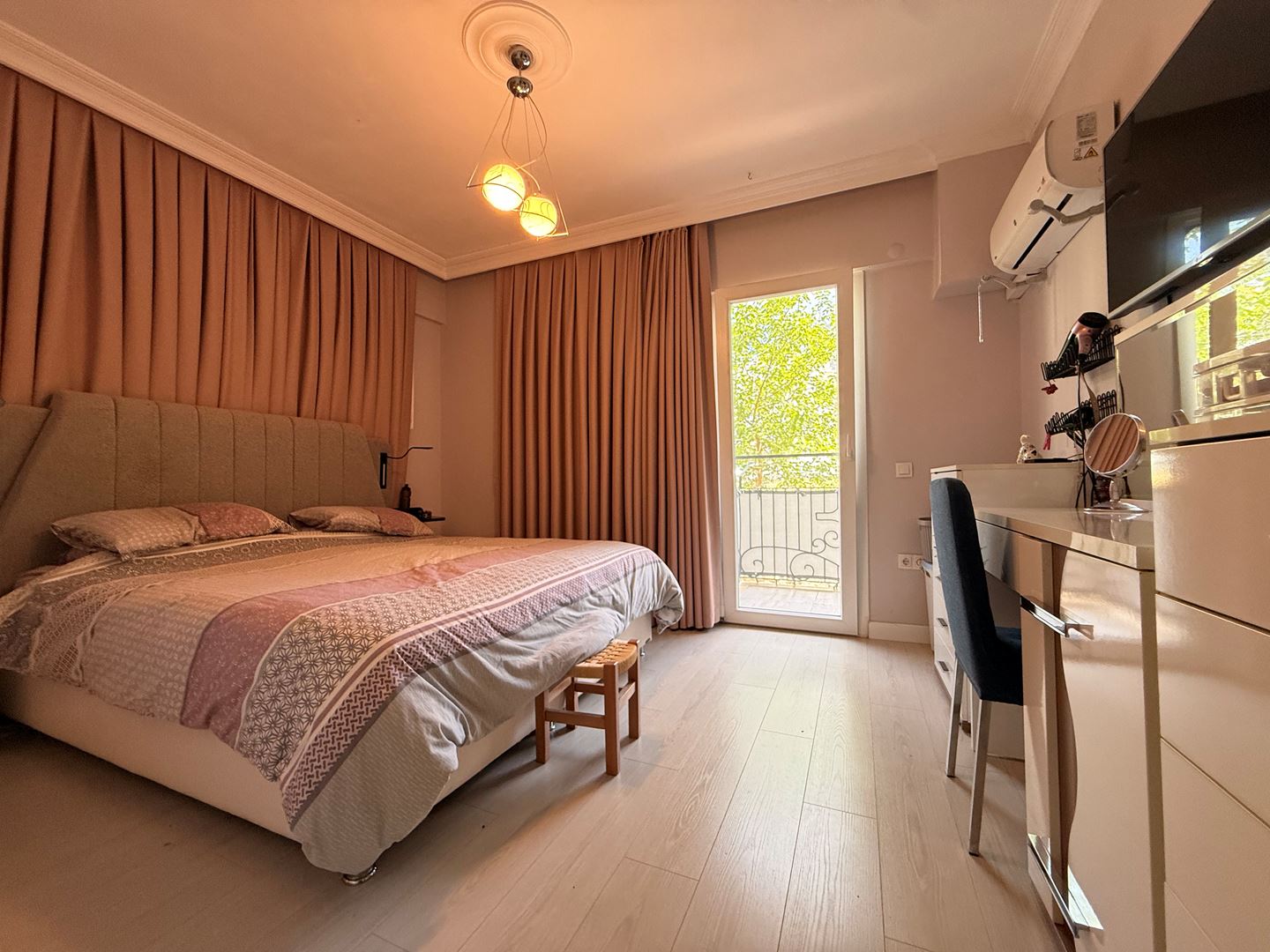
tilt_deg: +2.4
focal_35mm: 14
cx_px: 635
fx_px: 514
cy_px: 476
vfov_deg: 85.7
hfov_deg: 102.1
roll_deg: +0.4
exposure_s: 1/100
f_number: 2.2
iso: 200
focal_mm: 2.22
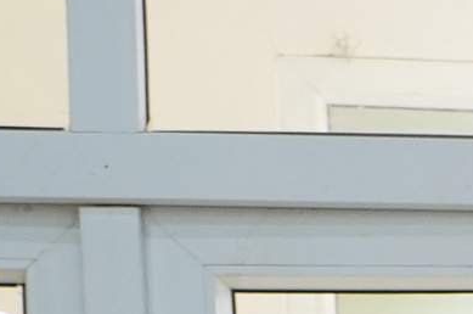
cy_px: 1003
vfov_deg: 5.2
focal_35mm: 244
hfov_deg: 7.3
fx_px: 3199
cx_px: 1503
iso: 1000
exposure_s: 1/160
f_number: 4
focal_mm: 21
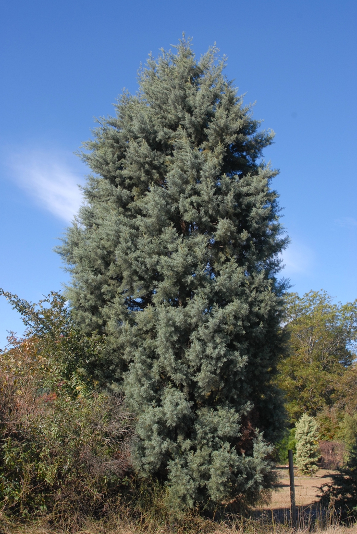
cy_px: 267
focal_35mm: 42
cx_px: 178
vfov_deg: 46.4
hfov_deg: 32.0
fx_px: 623
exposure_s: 1/320
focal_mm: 28
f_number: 9
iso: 400
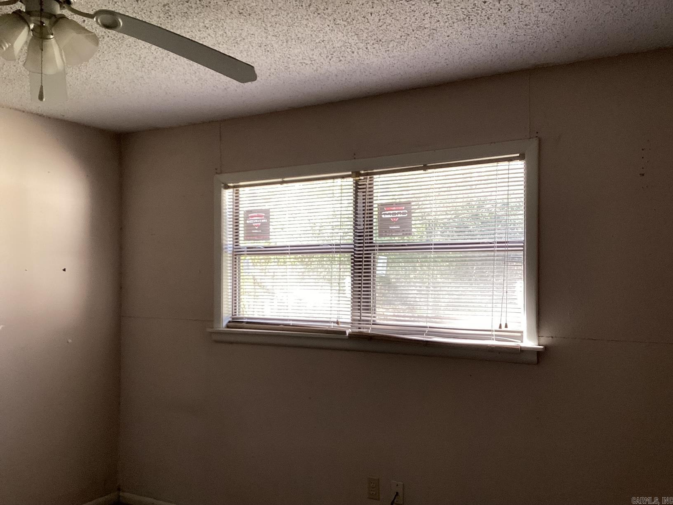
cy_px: 252
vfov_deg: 45.4
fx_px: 603
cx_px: 336
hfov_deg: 58.4
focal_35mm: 31
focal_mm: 3.3
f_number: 2.4
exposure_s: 1/60
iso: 64
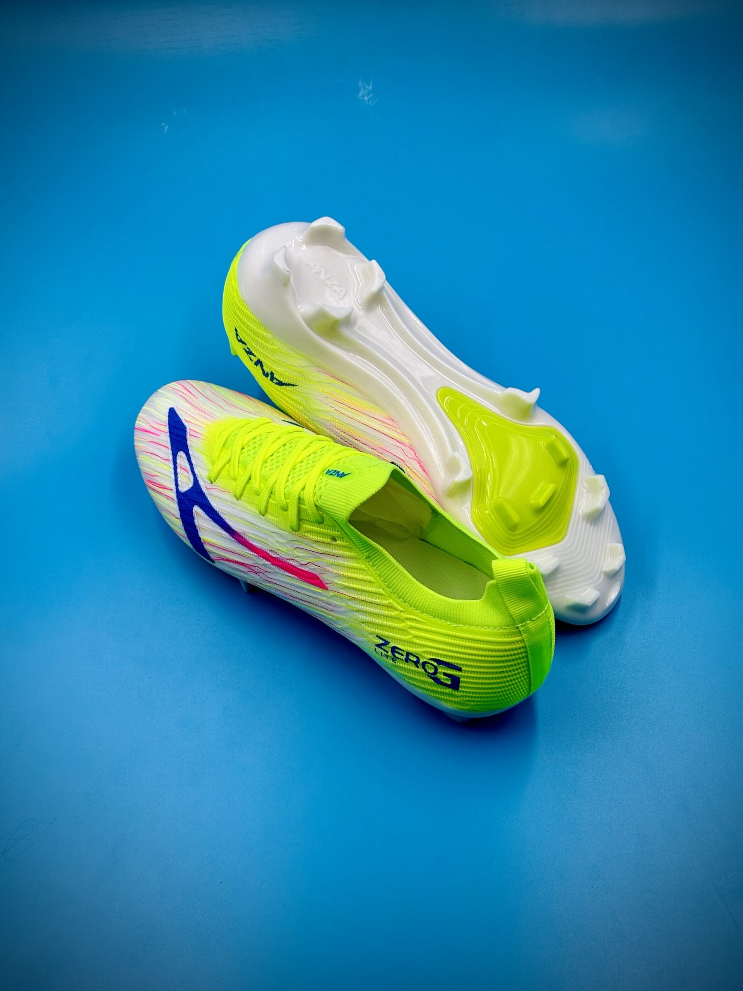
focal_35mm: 52
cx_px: 372
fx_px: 1488
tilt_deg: -56.4
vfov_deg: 36.8
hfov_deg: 28.0
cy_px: 496
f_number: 1.6
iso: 32
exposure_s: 1/196
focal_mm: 5.96
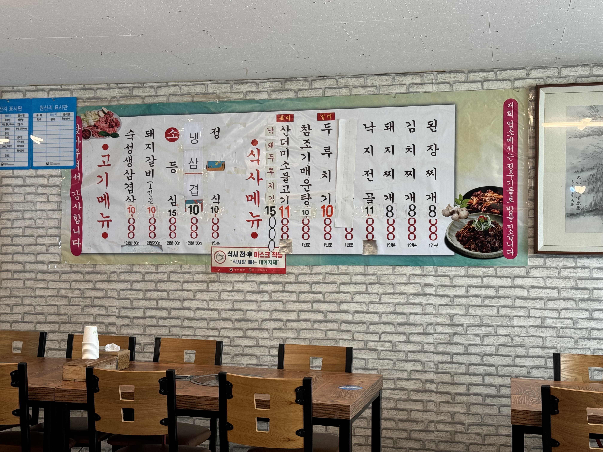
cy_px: 226
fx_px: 836
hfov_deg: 39.7
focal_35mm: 48
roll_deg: +0.2
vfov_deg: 30.3
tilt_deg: +1.6
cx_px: 302
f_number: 1.78
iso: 80
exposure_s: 1/121
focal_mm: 6.76
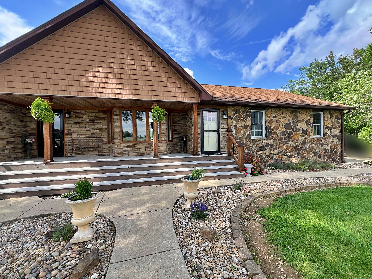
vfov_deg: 89.9
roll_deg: +2.7
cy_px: 140
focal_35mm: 13
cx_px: 186
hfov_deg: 106.2
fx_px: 140
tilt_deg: -0.4
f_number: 1.8
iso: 32
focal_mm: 1.57
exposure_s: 1/440
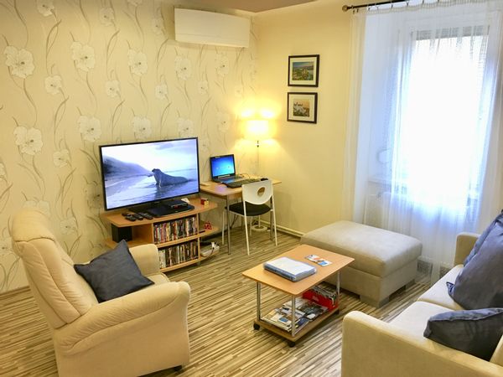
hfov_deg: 61.7
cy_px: 188
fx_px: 421
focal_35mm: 29
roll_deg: +0.2
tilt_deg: -12.1
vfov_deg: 48.2
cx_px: 252
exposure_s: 1/33
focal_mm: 4.15
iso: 160
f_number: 2.2
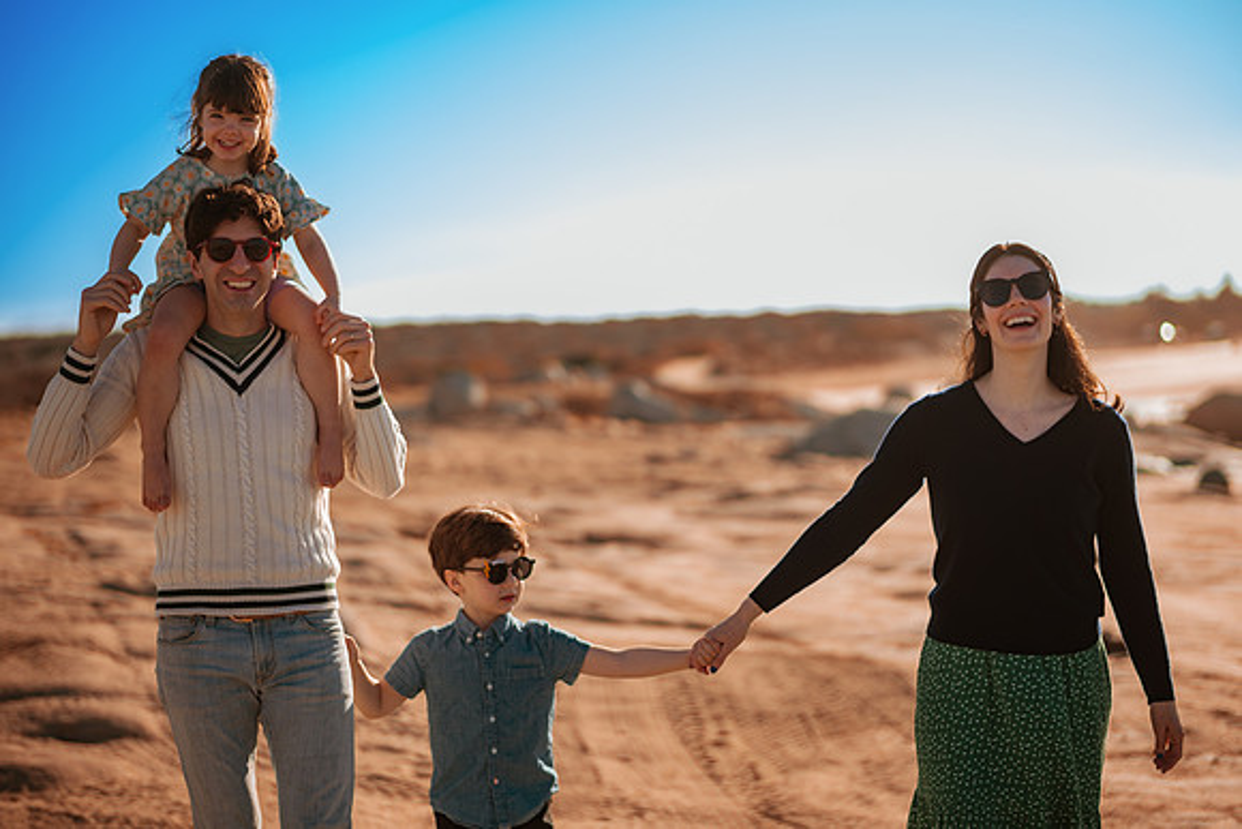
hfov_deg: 34.5
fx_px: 2001
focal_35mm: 58
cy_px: 414
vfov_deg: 23.4
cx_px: 621
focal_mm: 58
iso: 50
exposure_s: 1/2500
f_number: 1.8
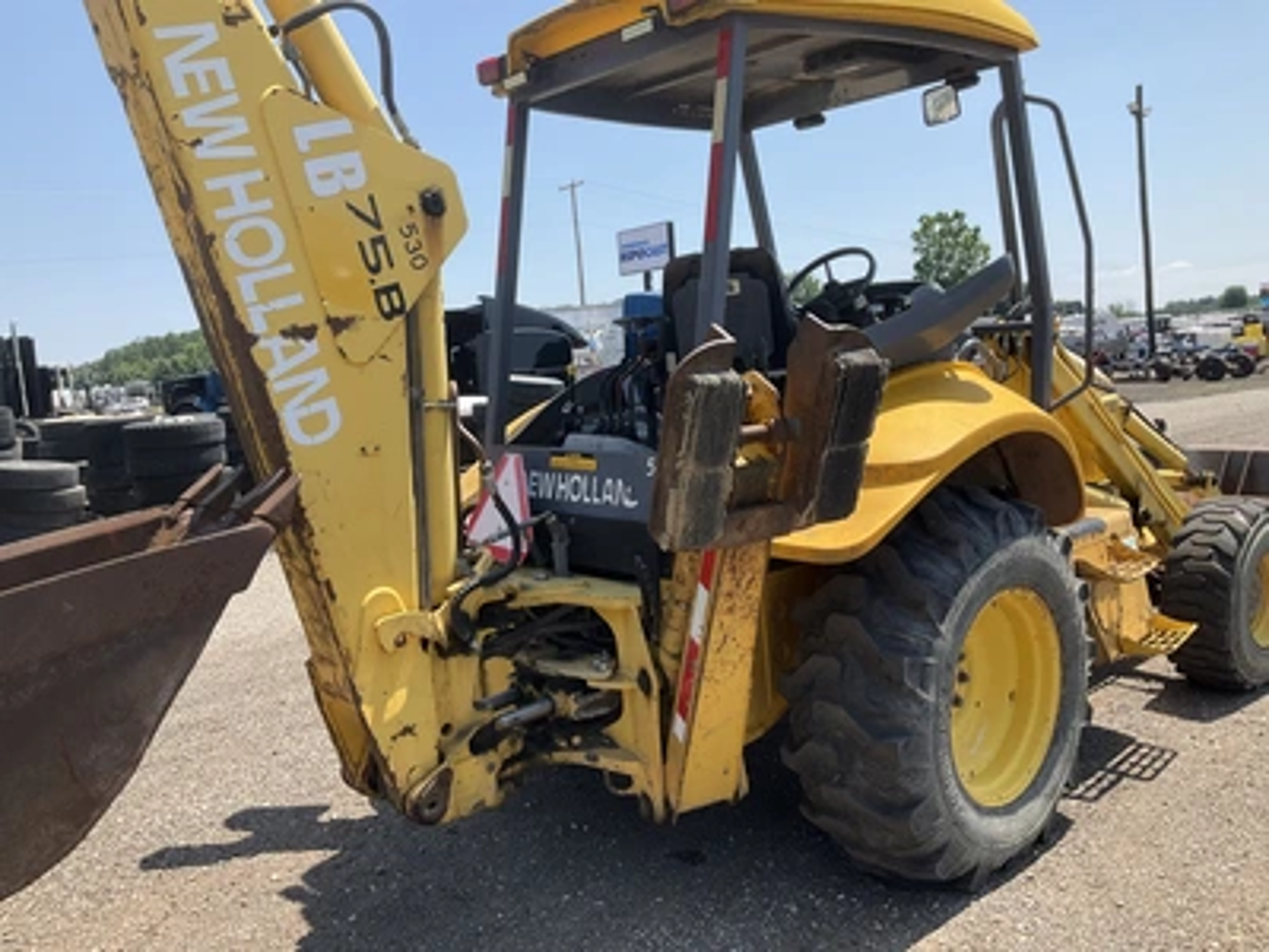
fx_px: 1063
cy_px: 476
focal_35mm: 29
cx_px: 634
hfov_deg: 61.7
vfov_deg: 48.2
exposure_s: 1/1279
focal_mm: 3
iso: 25
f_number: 1.8
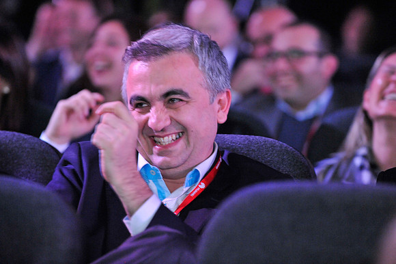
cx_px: 198
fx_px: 2199
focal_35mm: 200
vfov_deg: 6.9
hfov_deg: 10.3
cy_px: 132
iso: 6400
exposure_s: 1/80
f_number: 4
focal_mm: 200
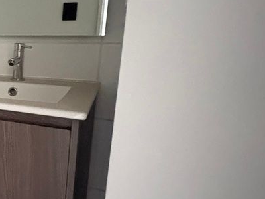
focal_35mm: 42
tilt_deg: -10.9
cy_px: 90
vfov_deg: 34.3
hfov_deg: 32.5
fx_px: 322
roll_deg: +1.3
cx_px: -87
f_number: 2.2
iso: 1250
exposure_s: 1/30
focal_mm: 2.22
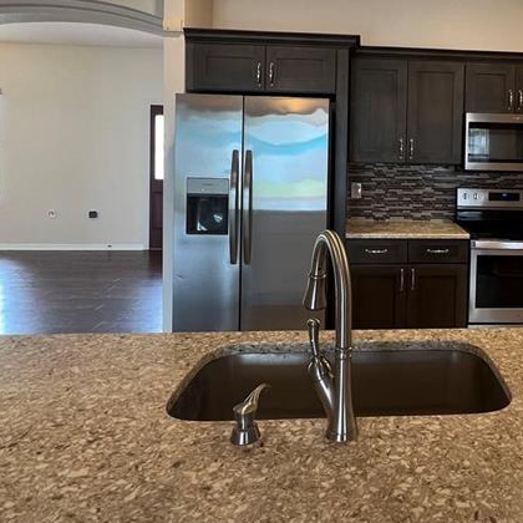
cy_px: 169
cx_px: 411
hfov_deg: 53.8
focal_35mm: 28
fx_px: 479
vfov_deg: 55.9
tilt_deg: -2.6
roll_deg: -1.5
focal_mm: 1.57
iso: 200
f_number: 1.8
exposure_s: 1/60
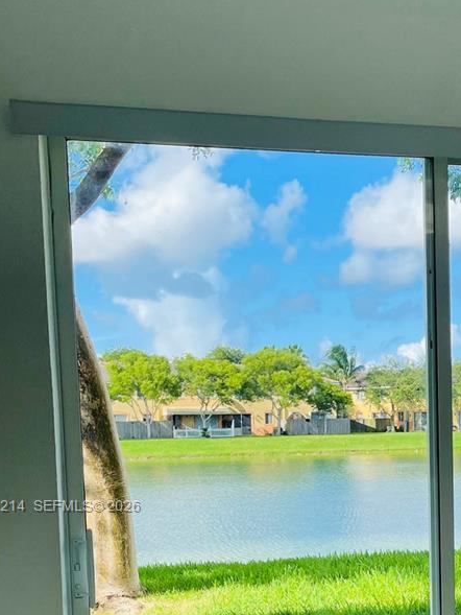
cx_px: 416
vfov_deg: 34.8
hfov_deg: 26.6
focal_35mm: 53
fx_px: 941
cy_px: 507
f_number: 1.6
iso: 32
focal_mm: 4.2
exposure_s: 1/1350
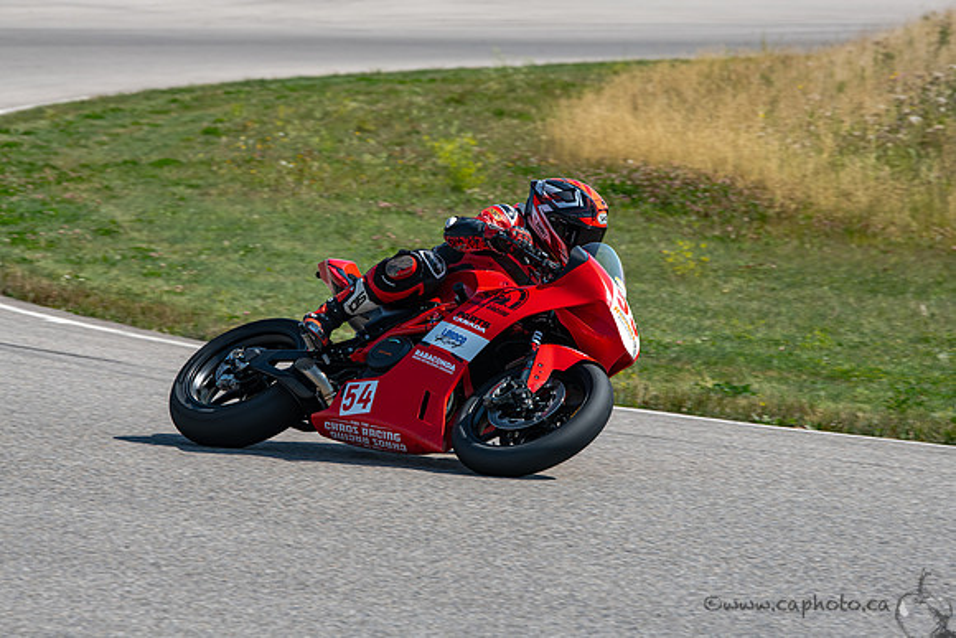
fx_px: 5312
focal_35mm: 200
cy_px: 319
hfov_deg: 10.3
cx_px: 478
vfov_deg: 6.9
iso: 220
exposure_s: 1/800
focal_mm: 200
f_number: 9
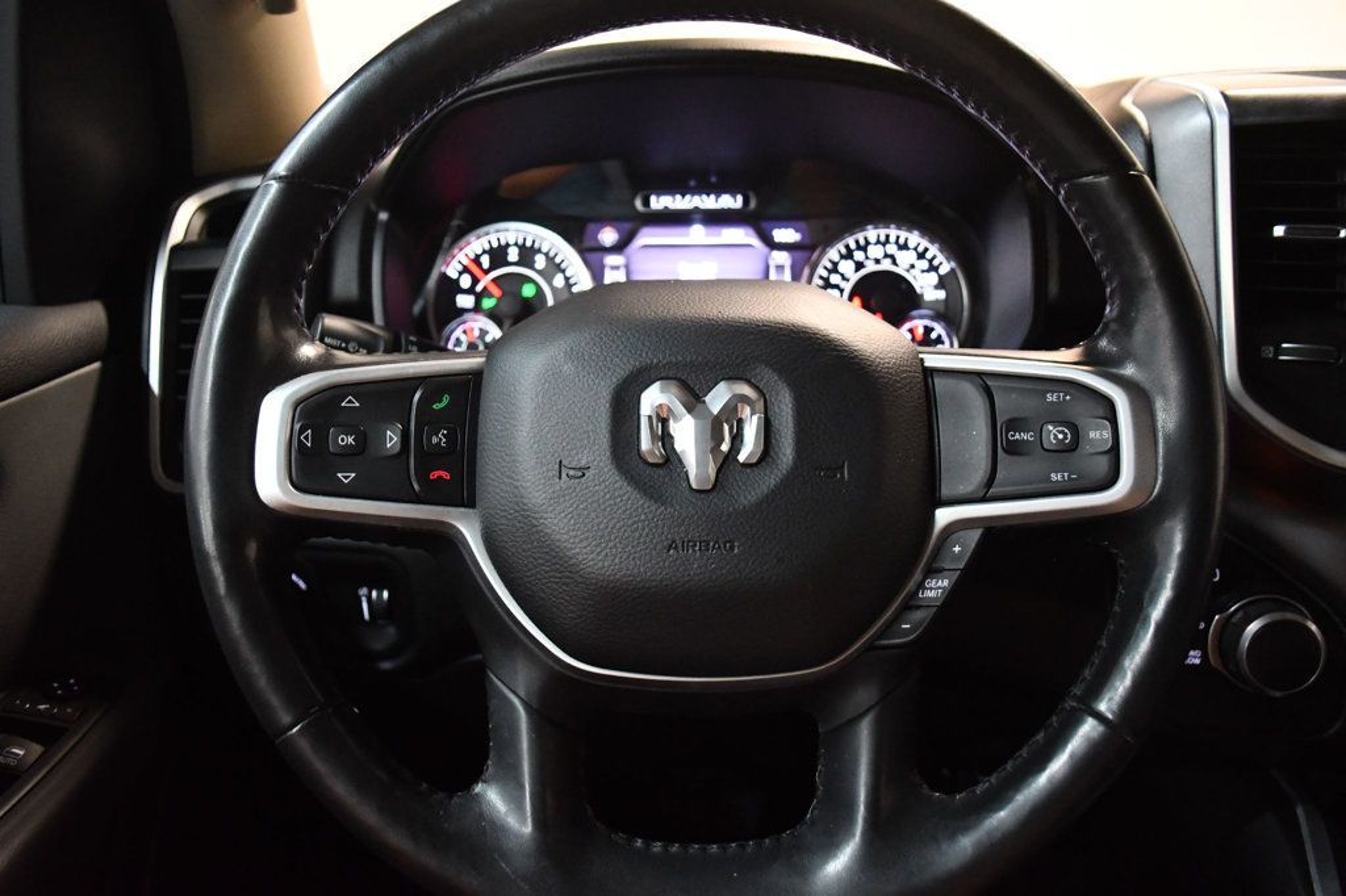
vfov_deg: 47.9
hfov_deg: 67.4
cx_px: 673
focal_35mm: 27
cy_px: 448
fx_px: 1009
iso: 4500
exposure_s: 1/60
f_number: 3.5
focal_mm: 18
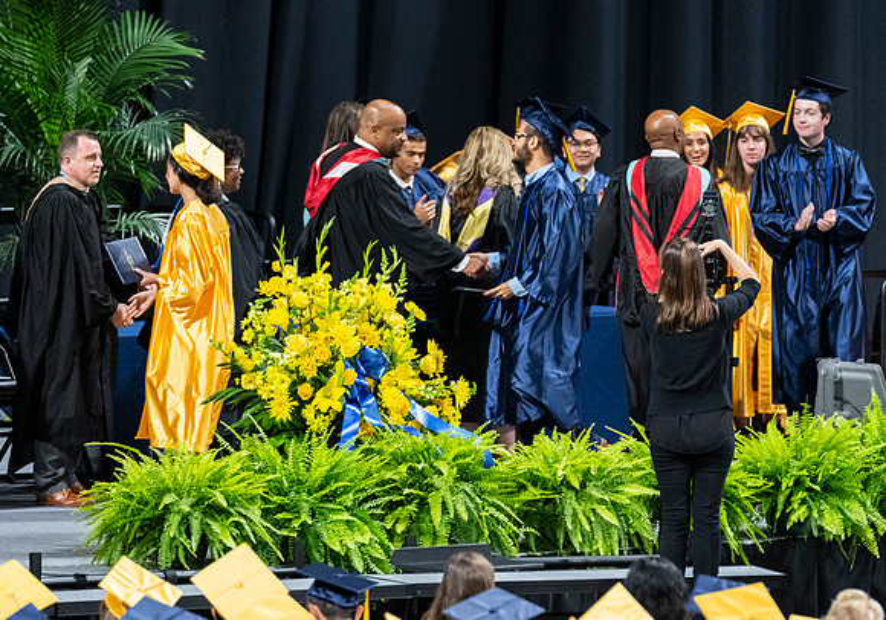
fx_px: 8687
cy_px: 322
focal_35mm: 348
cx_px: 554
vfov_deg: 4.1
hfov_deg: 5.8
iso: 2000
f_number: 4
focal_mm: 200
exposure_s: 1/200
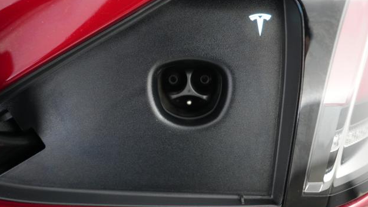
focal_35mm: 30
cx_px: 184
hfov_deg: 64.3
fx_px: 293
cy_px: 92
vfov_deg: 38.9
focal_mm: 28
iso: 4000
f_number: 2.8
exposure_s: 1/60
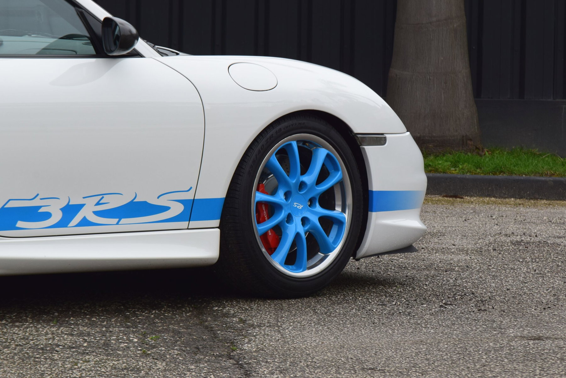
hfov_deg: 6.9
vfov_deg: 4.6
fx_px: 4720
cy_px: 189
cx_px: 283
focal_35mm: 300
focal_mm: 200
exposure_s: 1/250
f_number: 10
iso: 400
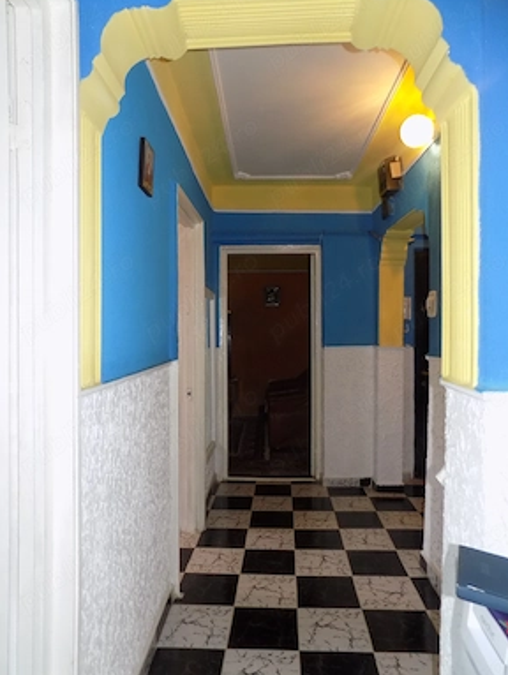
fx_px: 469
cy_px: 326
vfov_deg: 71.5
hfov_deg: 56.9
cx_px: 263
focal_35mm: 24
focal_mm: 4
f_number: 3.1
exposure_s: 1/30
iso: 200
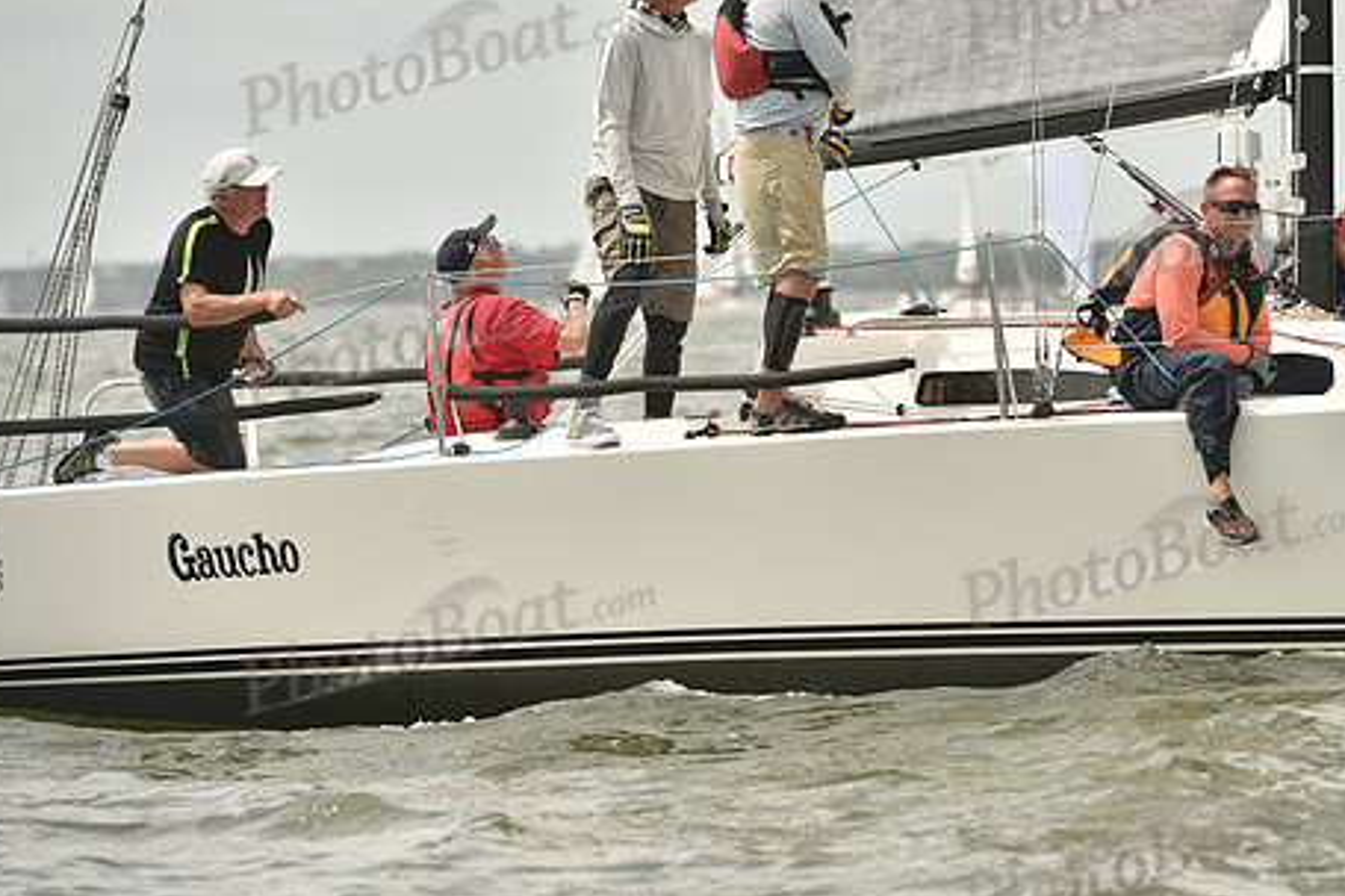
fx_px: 13785
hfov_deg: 5.6
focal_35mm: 369
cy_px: 444
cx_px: 811
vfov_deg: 3.7
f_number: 7.1
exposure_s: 1/1250
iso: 320
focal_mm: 290
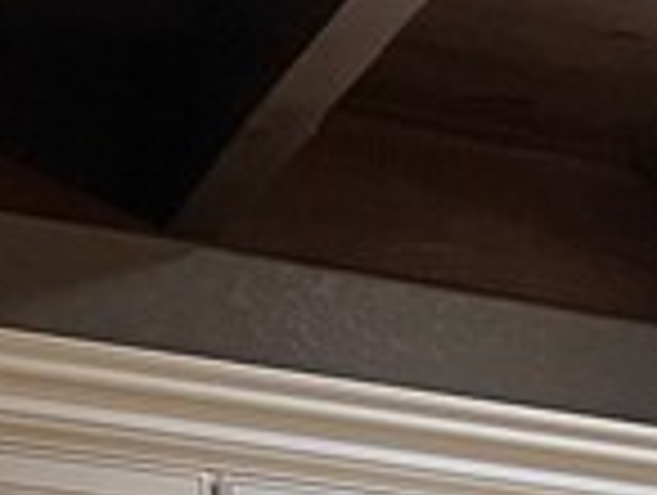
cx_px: 2056
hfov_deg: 8.7
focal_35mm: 182
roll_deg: -0.5
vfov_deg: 7.0
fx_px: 3460
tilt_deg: -7.5
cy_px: 1647
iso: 125
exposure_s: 1/60
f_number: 1.5
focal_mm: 5.7
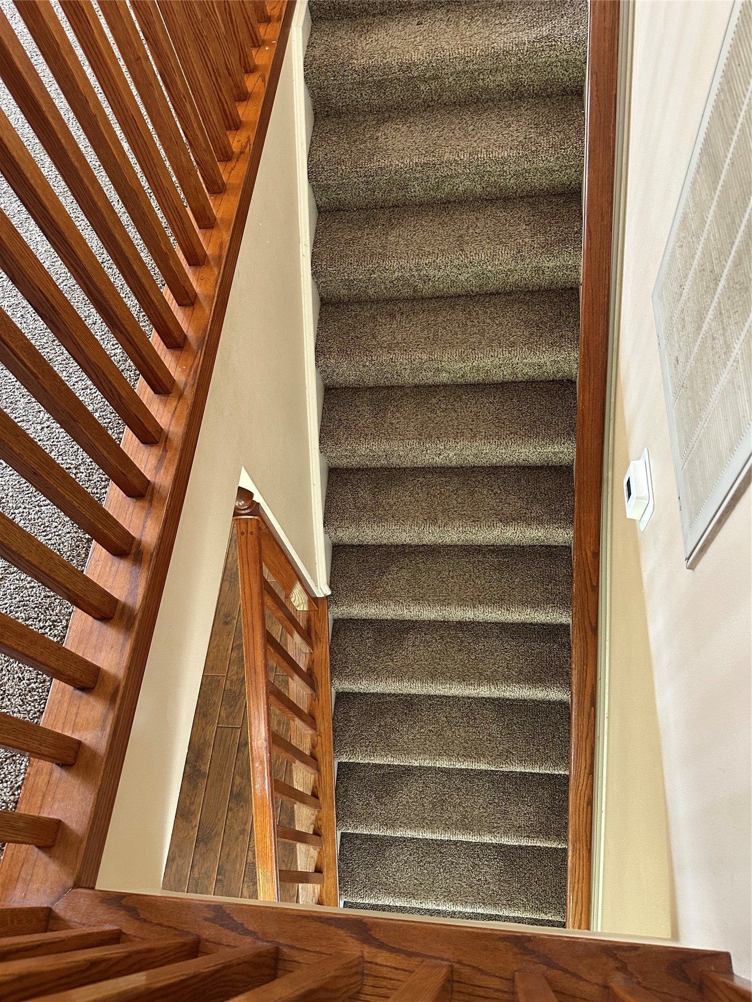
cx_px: 376
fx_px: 695
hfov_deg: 56.8
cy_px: 501
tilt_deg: -61.3
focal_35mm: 24
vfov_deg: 71.6
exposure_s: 1/60
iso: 400
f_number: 1.78
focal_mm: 6.86
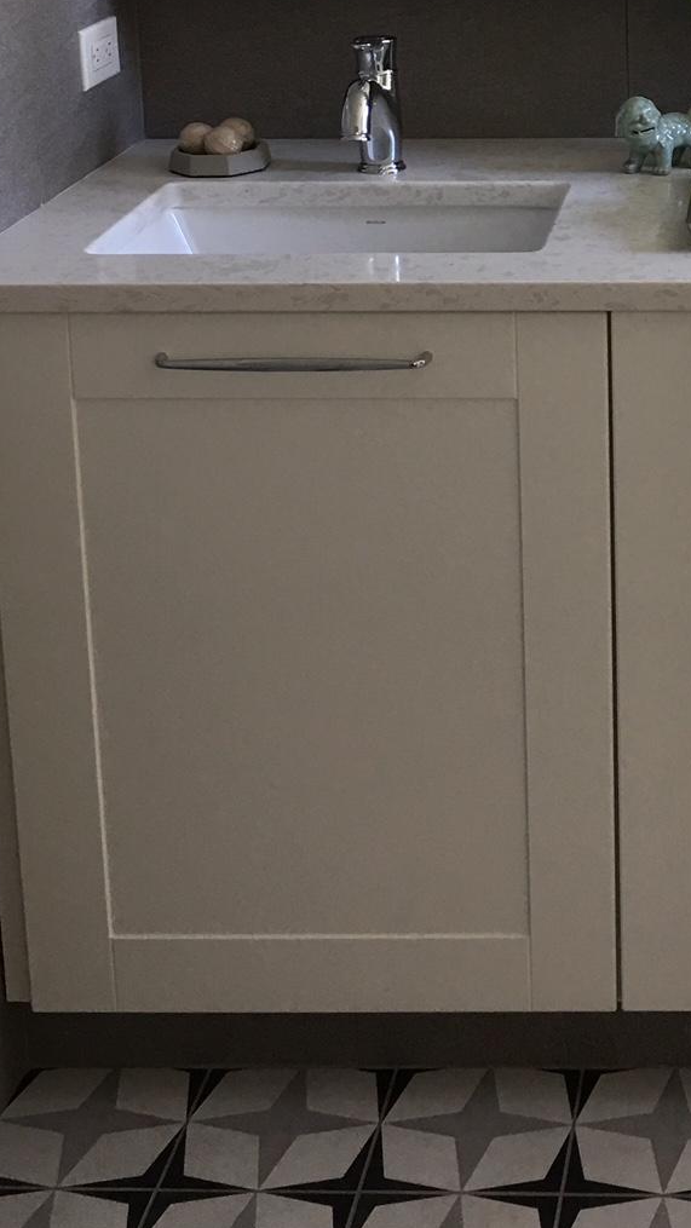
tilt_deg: -11.8
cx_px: 793
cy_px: 162
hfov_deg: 18.8
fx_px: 1987
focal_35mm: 61
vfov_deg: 32.9
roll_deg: +0.6
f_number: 2.2
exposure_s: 1/15
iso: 32
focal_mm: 4.15
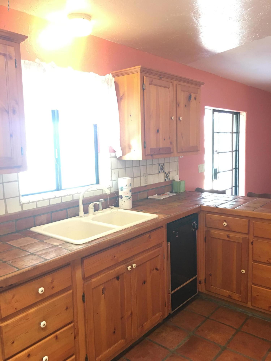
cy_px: 180
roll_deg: +0.9
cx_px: 136
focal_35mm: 29
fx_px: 303
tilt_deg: -6.0
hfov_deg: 48.2
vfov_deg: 61.7
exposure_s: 1/15
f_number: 2.2
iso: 80
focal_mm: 4.15
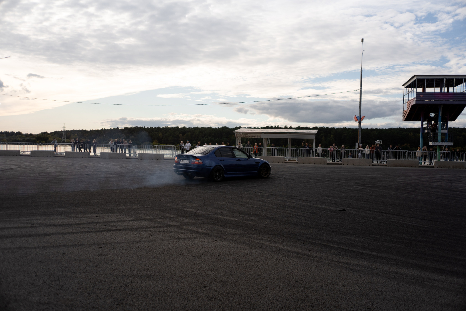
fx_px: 453
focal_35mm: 35
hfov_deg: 54.4
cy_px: 156
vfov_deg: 37.9
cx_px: 233
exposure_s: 1/3200
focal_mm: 35
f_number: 2.2
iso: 100
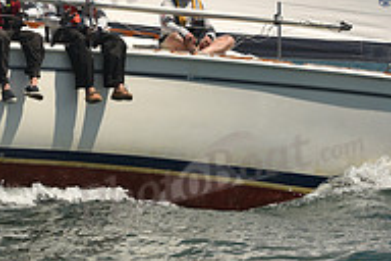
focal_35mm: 211
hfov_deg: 9.7
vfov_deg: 6.5
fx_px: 2292
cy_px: 97
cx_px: -26
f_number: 6.3
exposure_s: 1/800
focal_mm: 70
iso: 250
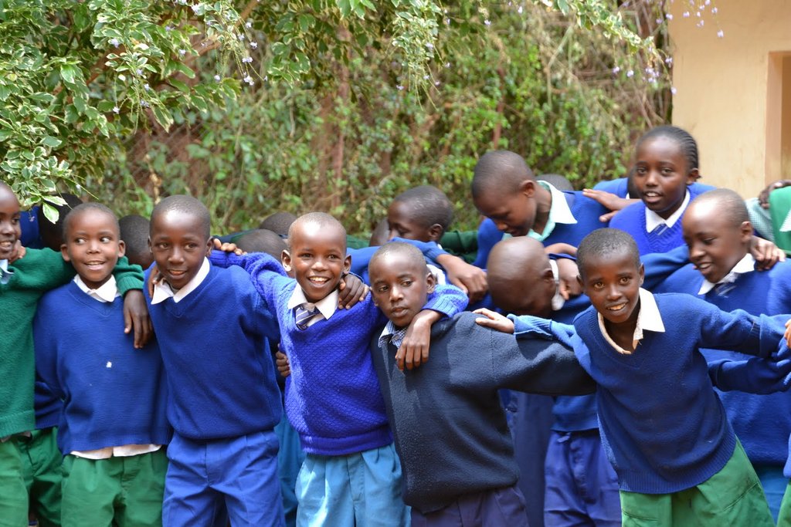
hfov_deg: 16.1
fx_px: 2802
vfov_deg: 10.8
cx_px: 396
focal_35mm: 128
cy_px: 264
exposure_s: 1/100
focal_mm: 85
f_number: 5.3
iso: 400
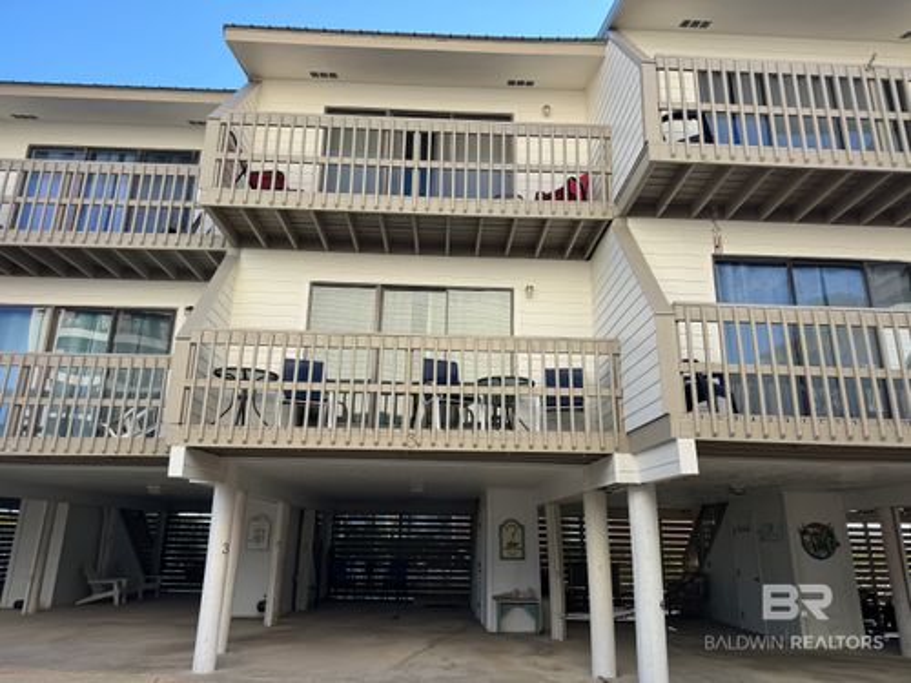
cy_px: 342
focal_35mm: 24
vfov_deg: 56.8
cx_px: 456
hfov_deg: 71.6
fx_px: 632
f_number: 1.78
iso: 80
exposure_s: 1/1818
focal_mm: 6.76
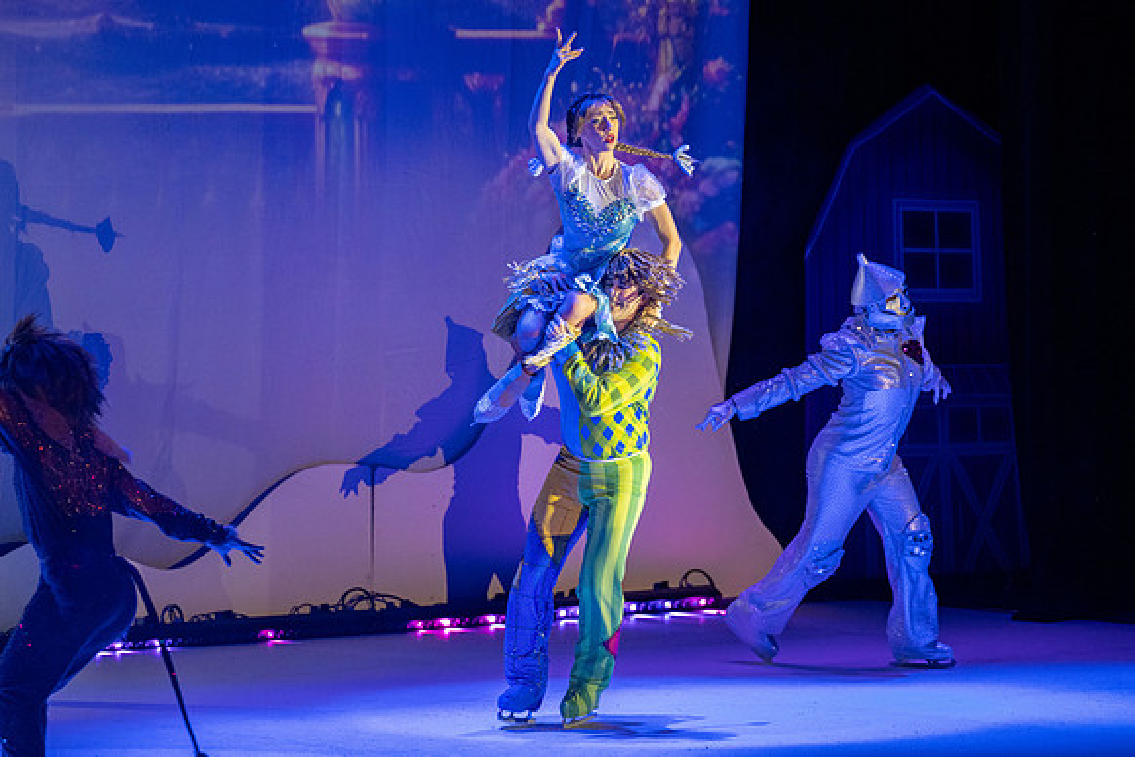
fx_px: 7643
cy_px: 414
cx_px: 631
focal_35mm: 242
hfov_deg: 8.5
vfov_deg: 5.7
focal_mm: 200
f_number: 2.8
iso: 2000
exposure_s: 1/500
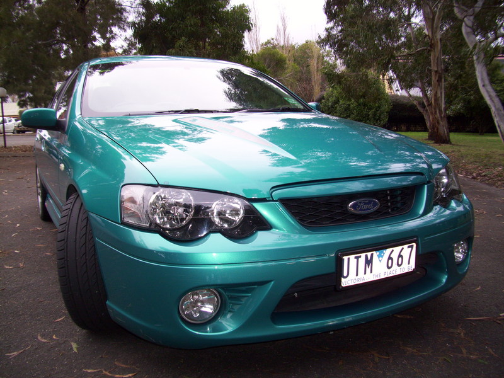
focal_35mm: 32
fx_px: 466
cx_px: 252
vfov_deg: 44.2
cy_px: 189
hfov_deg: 56.8
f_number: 2.9
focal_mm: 5.7
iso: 80
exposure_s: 1/80
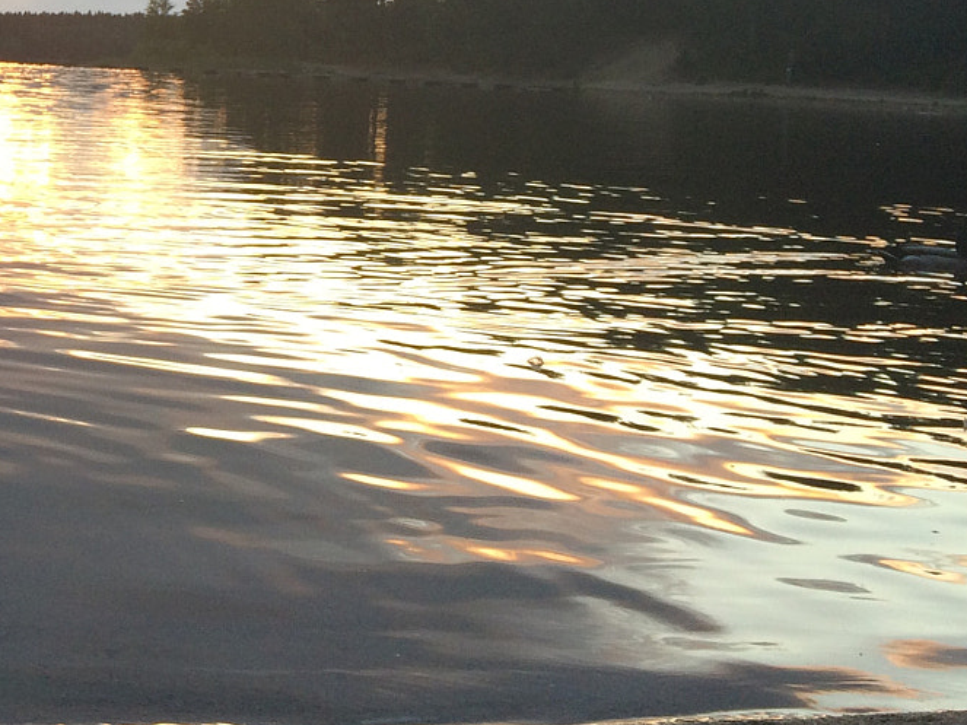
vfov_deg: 20.7
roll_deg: -3.2
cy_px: 121
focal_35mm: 70
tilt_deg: -2.3
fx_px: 1955
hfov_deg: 25.2
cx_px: -178
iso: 50
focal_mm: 4.15
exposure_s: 1/100
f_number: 2.2
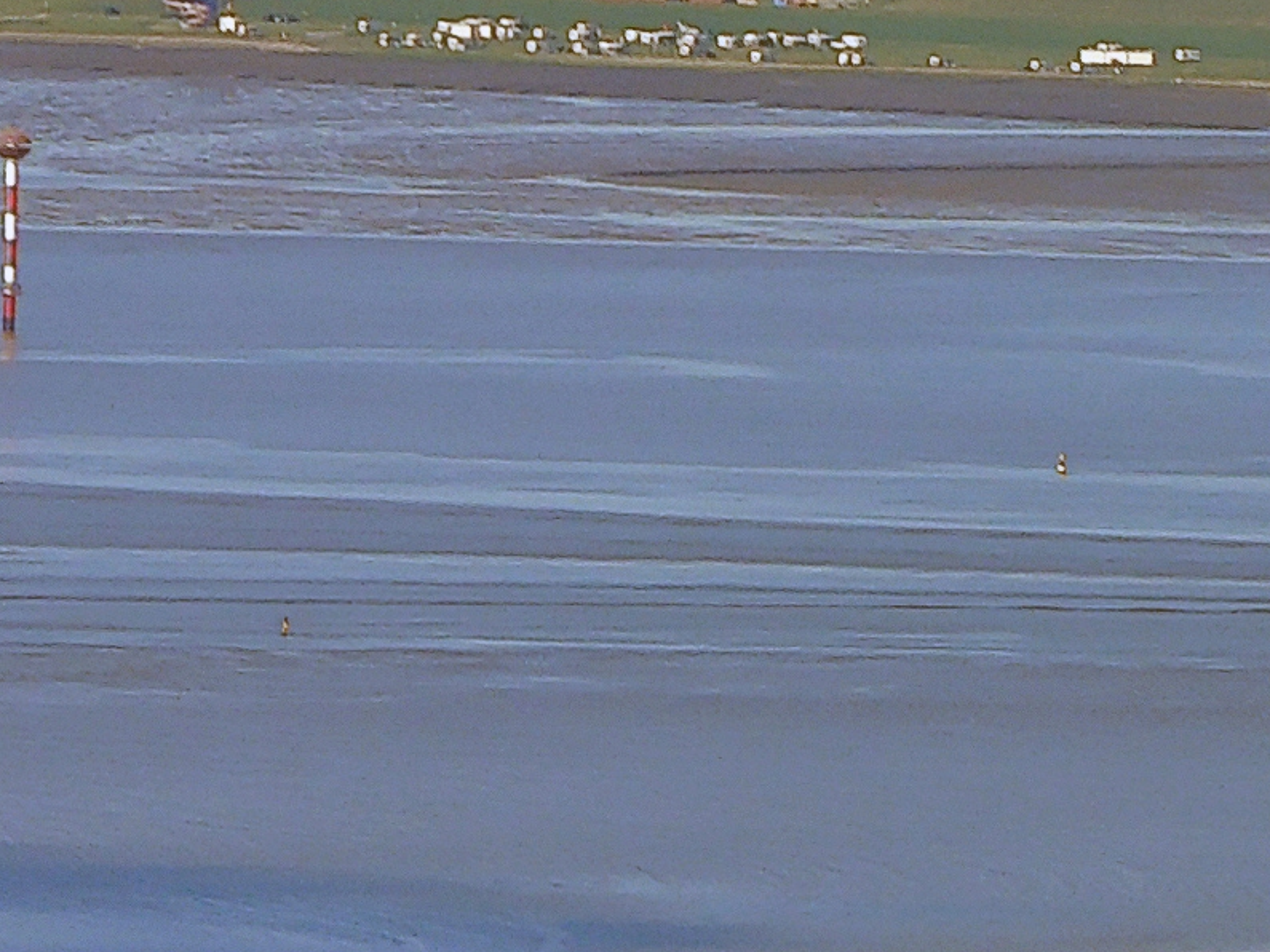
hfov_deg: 1.3
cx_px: 3029
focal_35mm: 1522
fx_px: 55831
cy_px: 1220
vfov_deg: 1.0
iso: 320
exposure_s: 1/2000
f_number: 5.6
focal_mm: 200
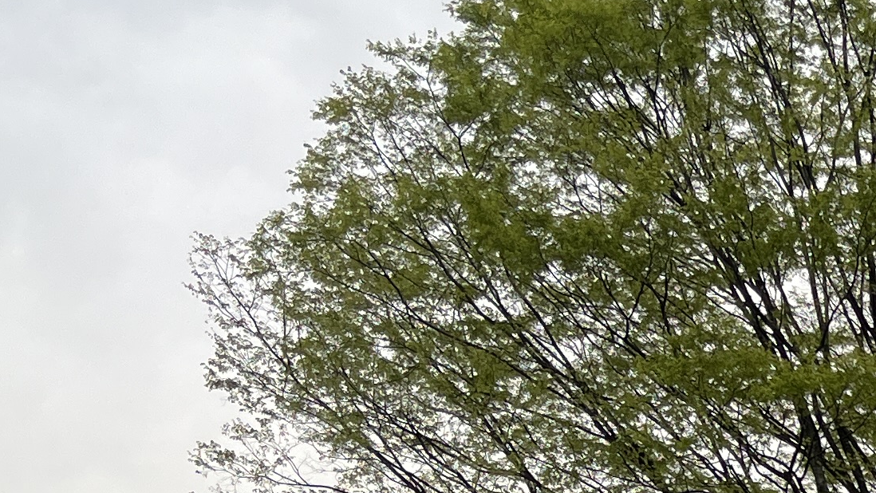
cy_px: 897
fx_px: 2416
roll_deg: +2.9
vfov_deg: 10.9
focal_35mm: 104
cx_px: 1440
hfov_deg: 17.7
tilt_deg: +9.8
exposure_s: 1/289
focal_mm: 5.1
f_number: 1.6
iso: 40
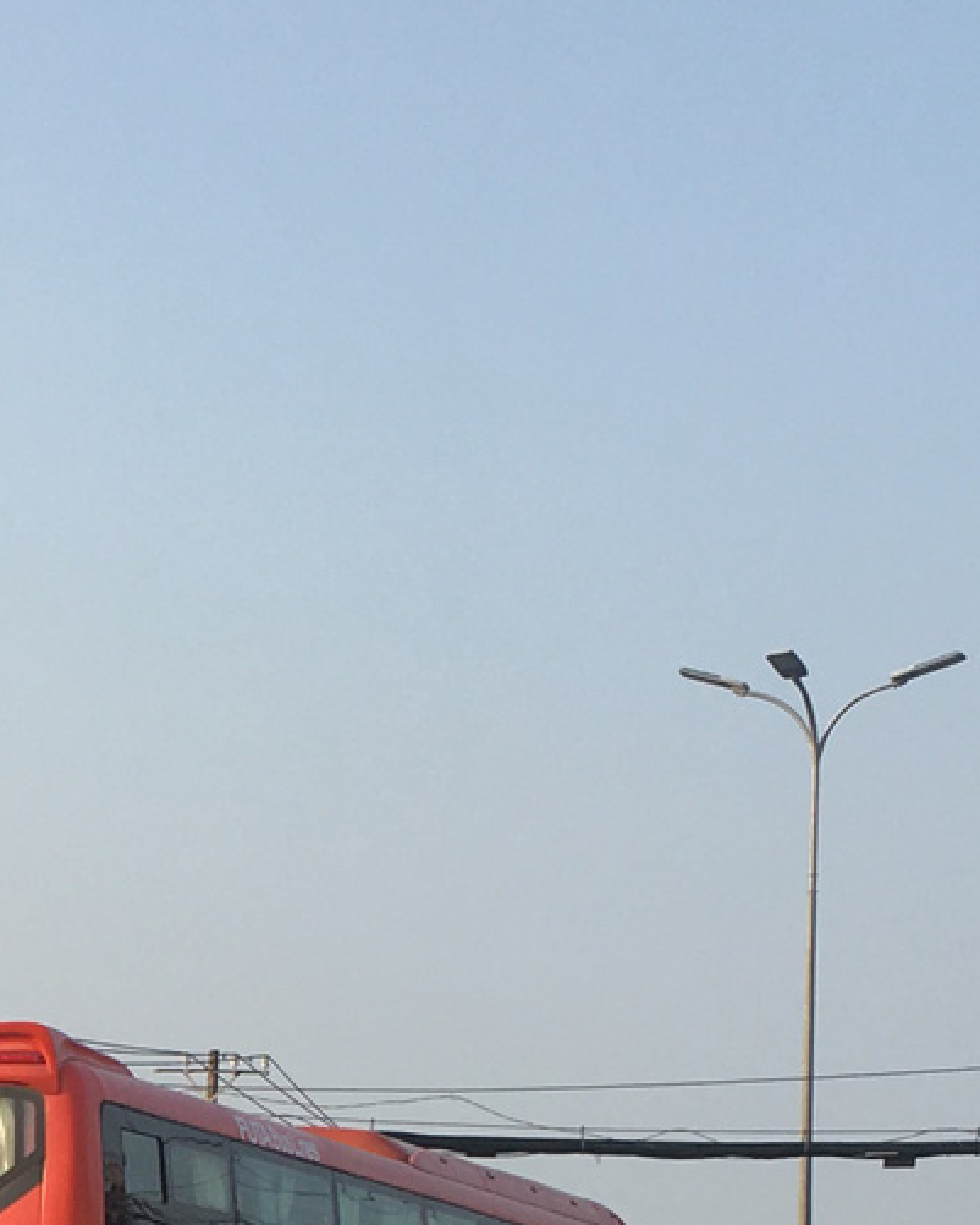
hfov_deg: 13.3
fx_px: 4096
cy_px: 1509
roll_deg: -0.8
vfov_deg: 16.3
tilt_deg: +0.8
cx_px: -171
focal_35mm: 113
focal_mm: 4.15
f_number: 2.2
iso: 25
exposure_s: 1/739
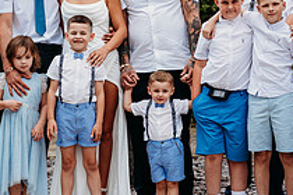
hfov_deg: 8.8
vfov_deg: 5.8
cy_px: 28
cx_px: 80
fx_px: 1912
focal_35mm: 235
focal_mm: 85
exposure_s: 1/1250
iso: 100
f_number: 2.2
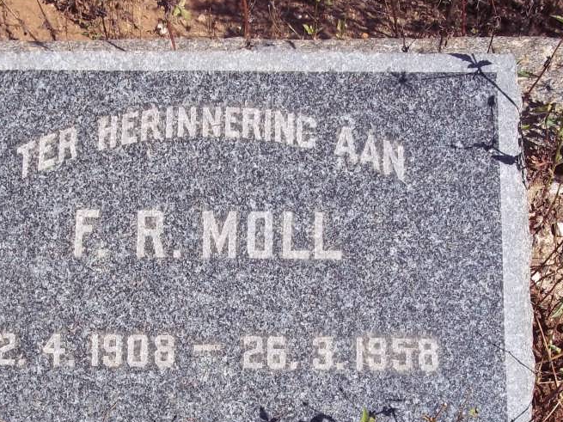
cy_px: 309
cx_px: 219
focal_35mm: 66
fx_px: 1073
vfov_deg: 22.1
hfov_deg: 29.3
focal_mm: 6.5
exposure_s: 1/160
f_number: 8
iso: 80
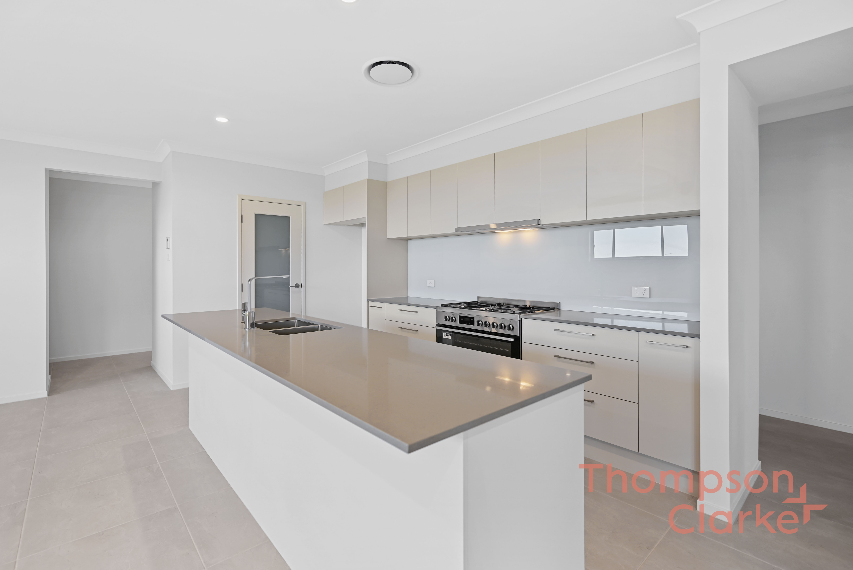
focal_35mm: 16
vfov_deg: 73.8
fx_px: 379
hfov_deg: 96.7
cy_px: 285
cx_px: 426
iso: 100
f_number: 4
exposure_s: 1/10
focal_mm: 16
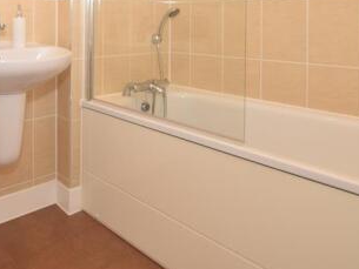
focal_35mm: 31
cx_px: 74
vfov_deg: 41.2
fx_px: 322
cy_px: 17
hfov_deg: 54.5
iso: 400
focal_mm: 10
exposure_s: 1/200
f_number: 6.3
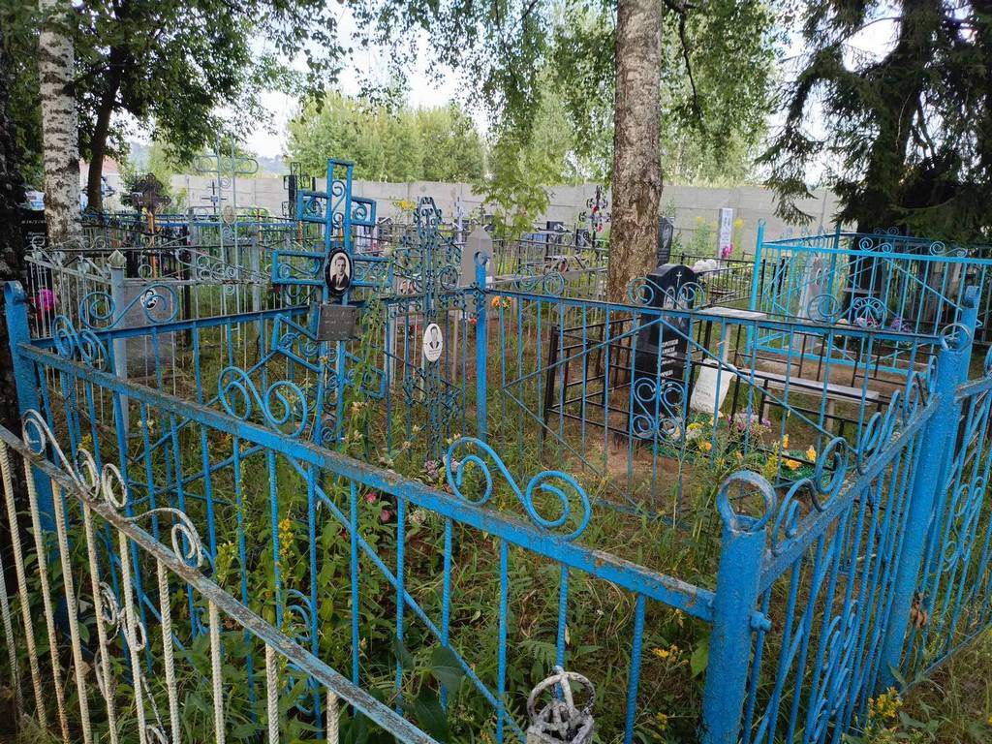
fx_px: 716
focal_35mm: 25
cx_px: 496
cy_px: 372
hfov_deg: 69.4
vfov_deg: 54.9
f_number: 1.69
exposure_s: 1/100
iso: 242
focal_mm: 4.76
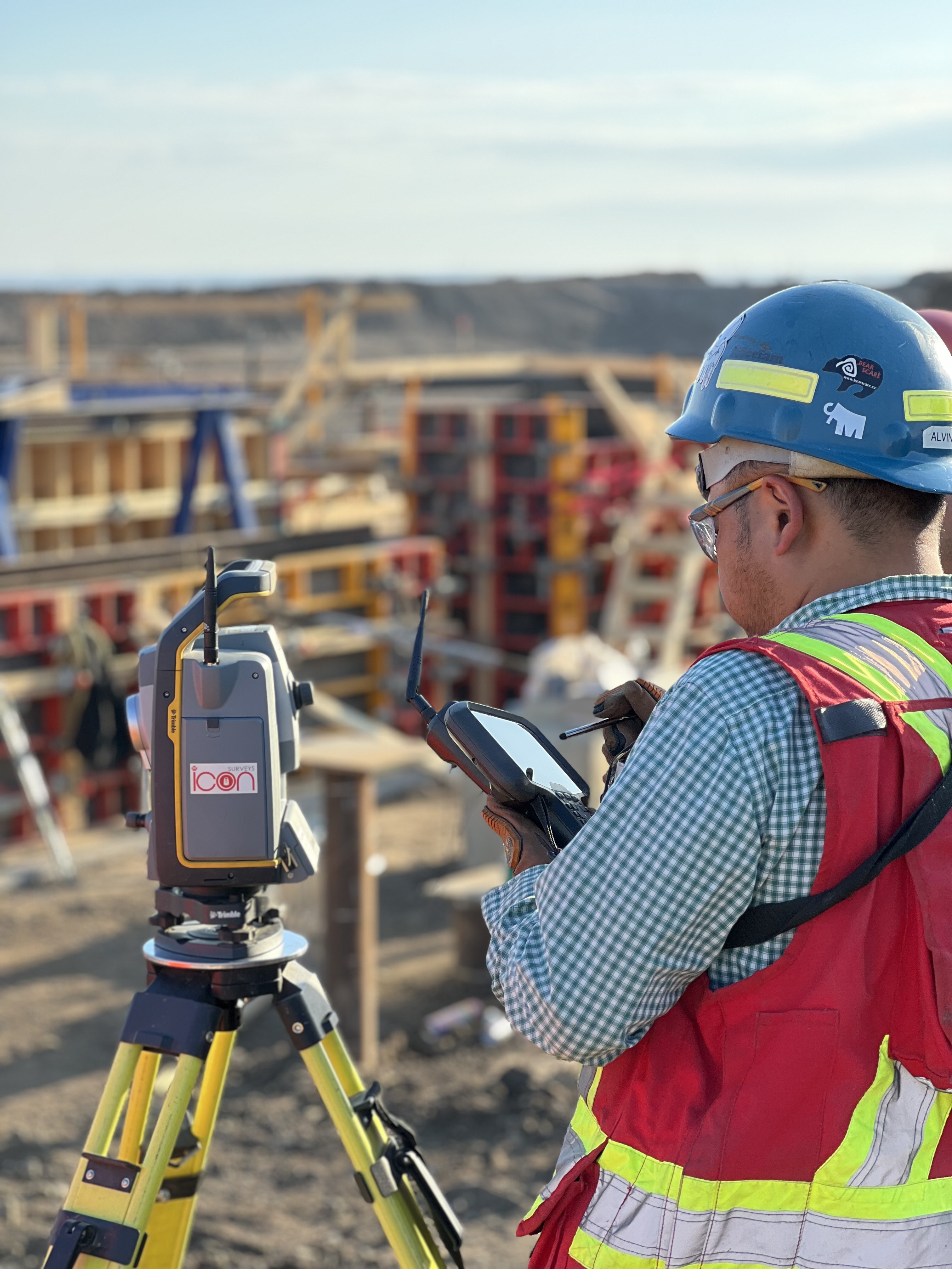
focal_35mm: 77
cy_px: 634
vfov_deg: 25.3
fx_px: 2824
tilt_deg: -5.7
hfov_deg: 19.1
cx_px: 476
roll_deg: -0.2
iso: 32
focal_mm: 9
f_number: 2.8
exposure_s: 1/174
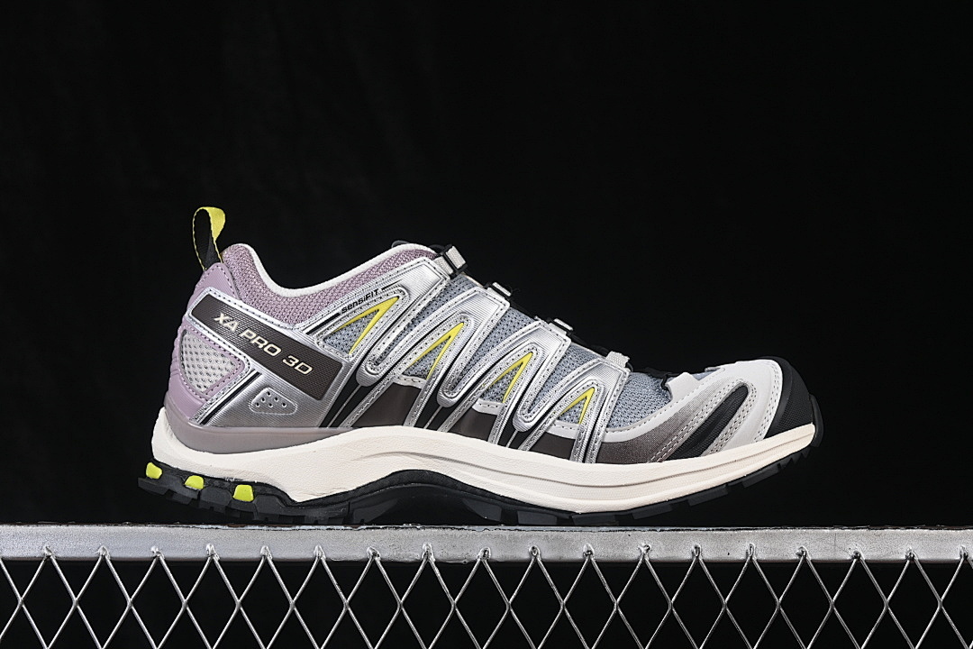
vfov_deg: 18.2
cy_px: 324
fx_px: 2027
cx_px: 486
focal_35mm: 75
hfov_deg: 27.0
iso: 160
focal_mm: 50
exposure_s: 1/80
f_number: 8
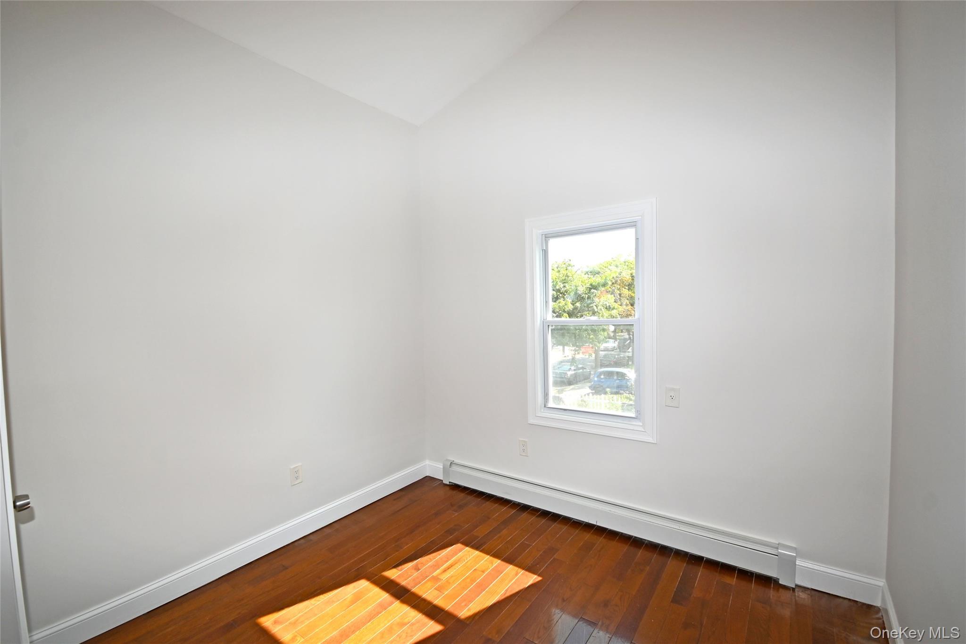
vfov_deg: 77.3
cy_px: 322
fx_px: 402
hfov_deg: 100.4
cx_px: 483
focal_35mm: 15
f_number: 5.6
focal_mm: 10
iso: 160
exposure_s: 1/125
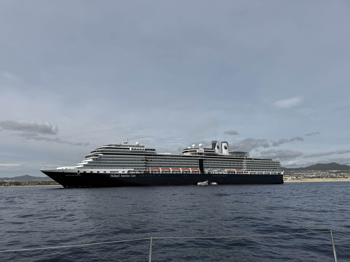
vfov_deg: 56.8
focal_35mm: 24
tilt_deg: +12.6
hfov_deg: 71.6
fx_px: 243
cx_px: 175
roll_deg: +1.5
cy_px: 131
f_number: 1.78
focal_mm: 6.76
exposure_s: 1/10309
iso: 80
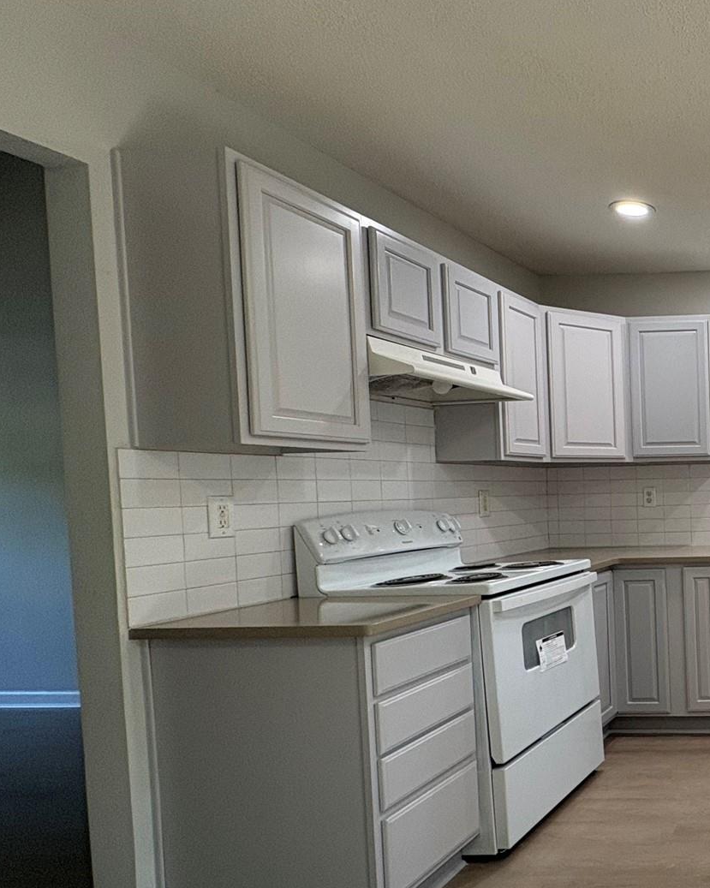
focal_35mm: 27
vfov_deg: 63.8
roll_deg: +1.3
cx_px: 858
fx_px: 710
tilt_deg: -1.5
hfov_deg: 38.6
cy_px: 511
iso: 160
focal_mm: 2.22
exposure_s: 1/120
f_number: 2.2
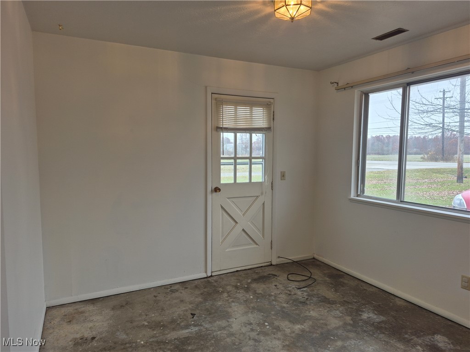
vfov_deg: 58.9
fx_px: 312
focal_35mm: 23
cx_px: 235
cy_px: 176
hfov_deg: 73.9
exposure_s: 1/120
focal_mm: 5.4
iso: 40
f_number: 1.8
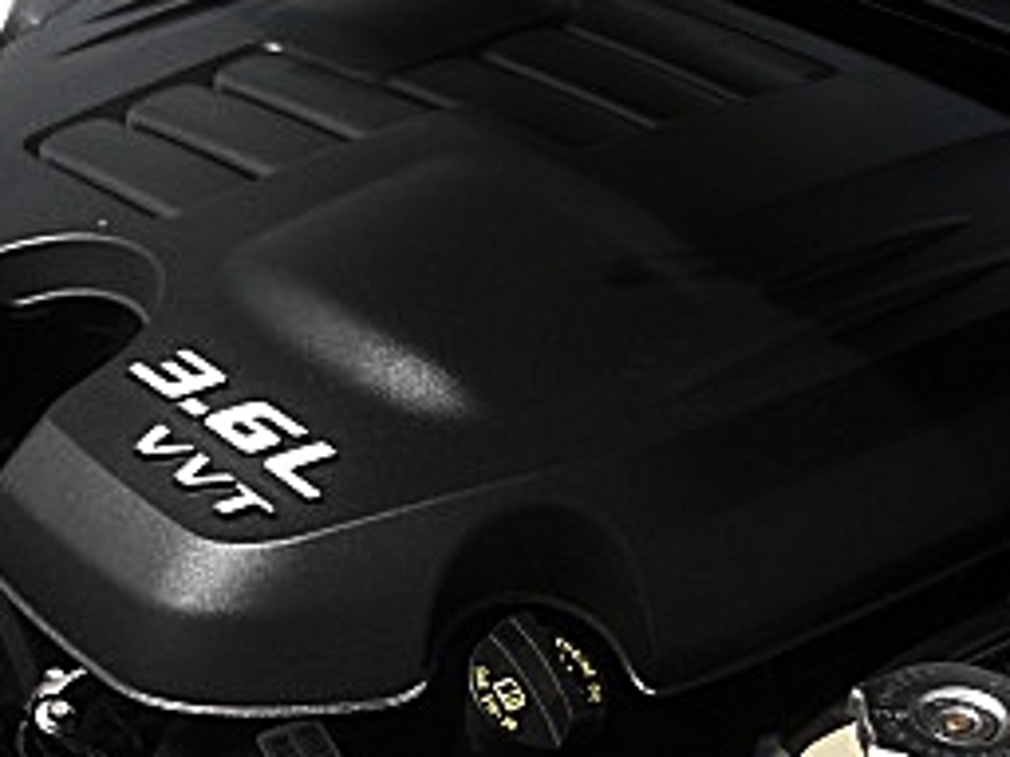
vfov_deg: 16.2
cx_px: 434
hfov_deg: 21.8
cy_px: 651
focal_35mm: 90
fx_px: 2626
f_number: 2.8
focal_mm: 6.3
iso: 50
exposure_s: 1/320
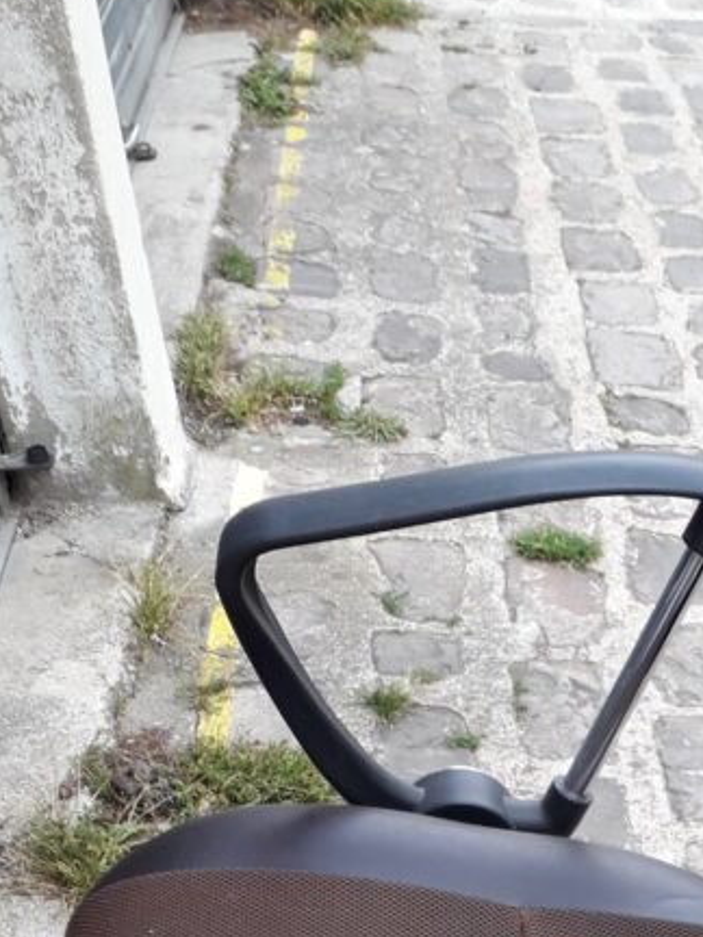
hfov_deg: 22.3
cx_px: 655
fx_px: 1733
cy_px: 1078
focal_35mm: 64
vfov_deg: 27.2
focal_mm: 3.6
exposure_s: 1/135
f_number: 1.9
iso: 40
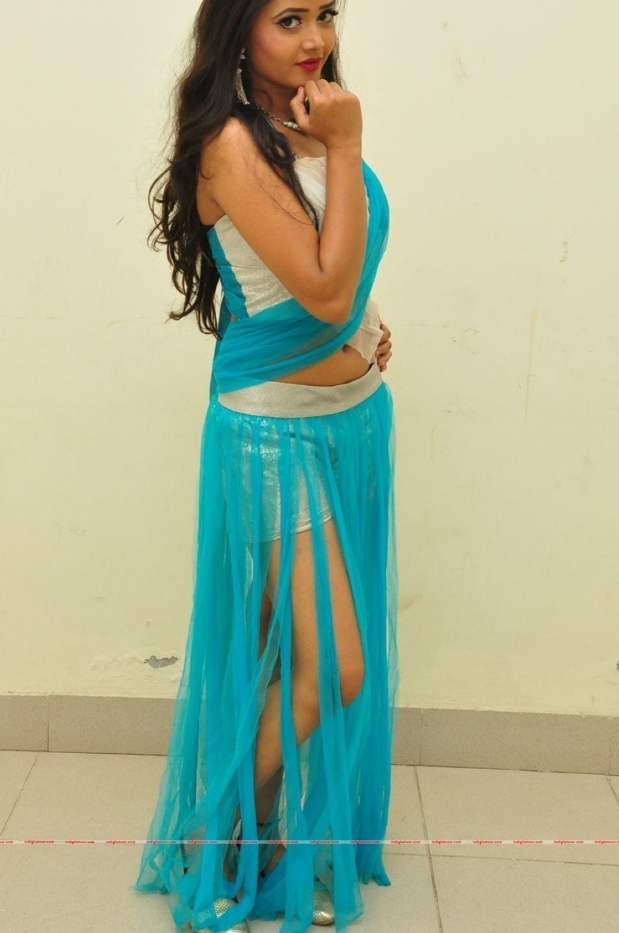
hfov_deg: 25.9
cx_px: 283
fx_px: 1346
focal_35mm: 52
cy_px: 417
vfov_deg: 38.2
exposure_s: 1/125
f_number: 9
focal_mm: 30
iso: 1600
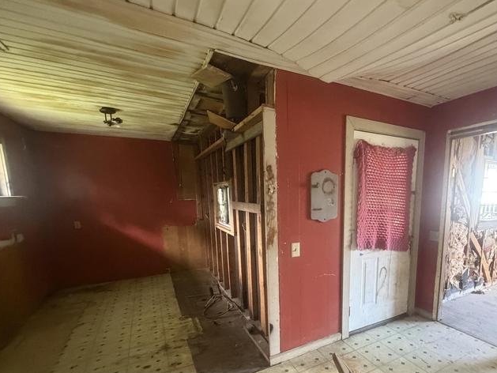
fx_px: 273
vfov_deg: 67.4
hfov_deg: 82.5
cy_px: 239
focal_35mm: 19
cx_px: 320
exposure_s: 1/60
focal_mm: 2.22
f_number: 2.2
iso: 800
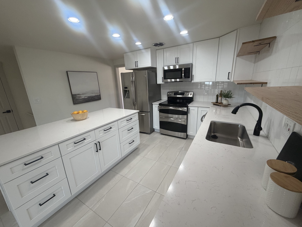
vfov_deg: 85.7
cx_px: 151
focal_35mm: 14
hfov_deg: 102.1
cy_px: 114
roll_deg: +3.1
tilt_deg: -15.7
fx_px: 122
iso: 200
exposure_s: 1/120
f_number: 2.2
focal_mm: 2.22
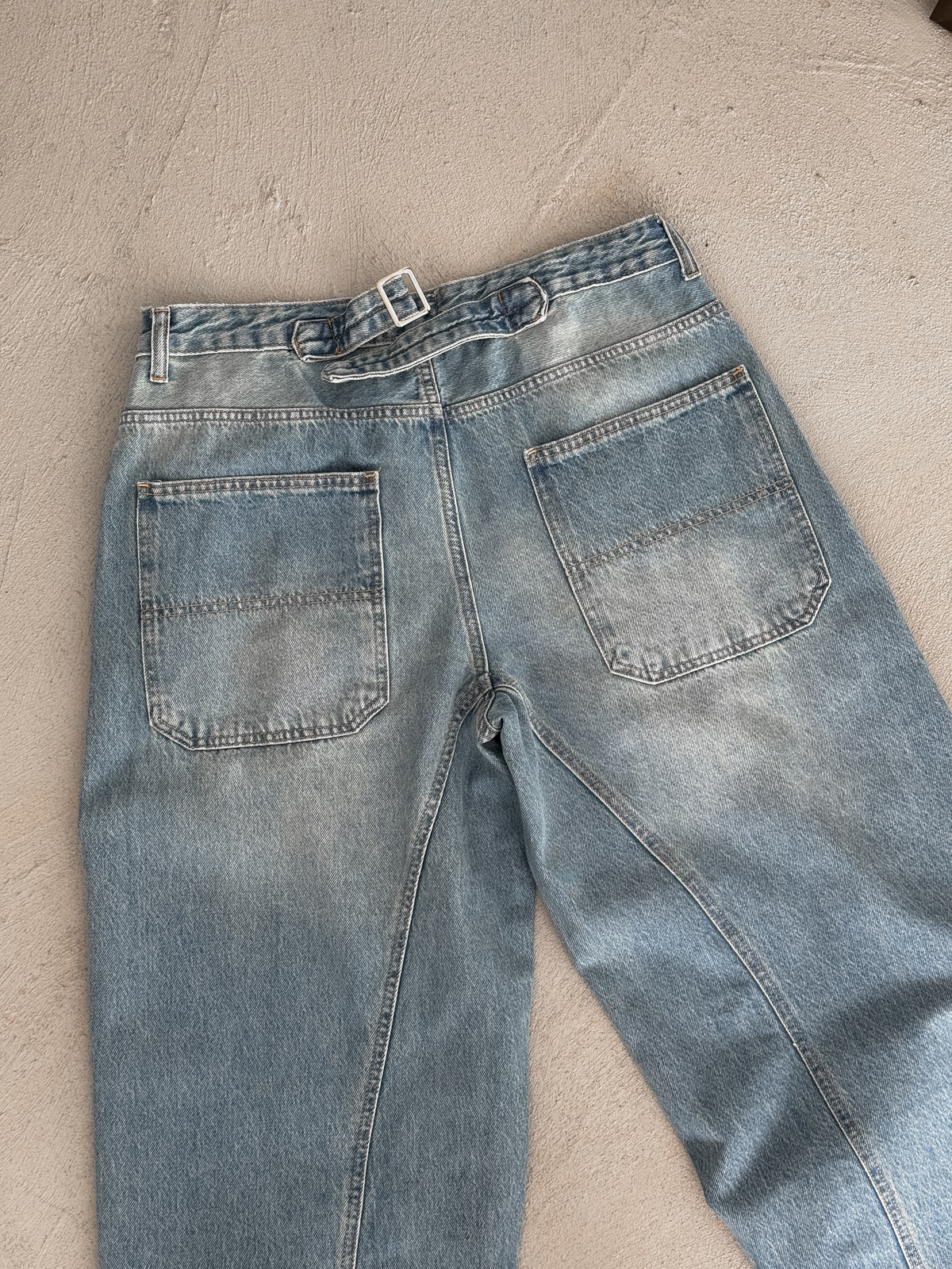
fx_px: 1760
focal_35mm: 48
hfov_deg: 30.3
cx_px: 476
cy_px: 634
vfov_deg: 39.7
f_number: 1.8
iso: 100
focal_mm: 6.76
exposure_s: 1/115
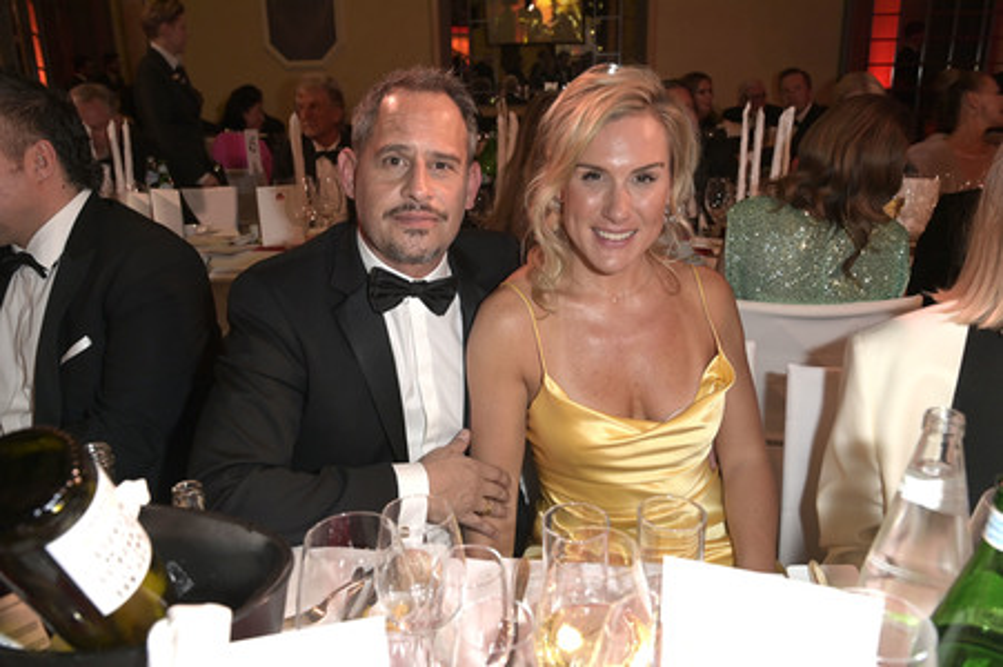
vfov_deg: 44.9
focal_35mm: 29
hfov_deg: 63.7
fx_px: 807
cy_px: 334
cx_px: 502
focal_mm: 29
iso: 1000
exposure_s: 1/100
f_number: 5.6
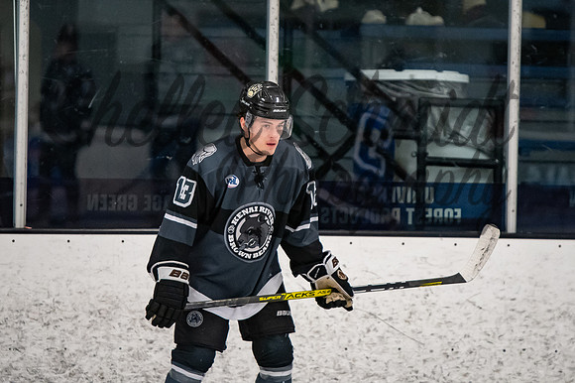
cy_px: 132
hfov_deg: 5.2
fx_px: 6371
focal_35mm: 399
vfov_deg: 3.4
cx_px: 277
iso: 2000
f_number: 2.8
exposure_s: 1/800
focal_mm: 200
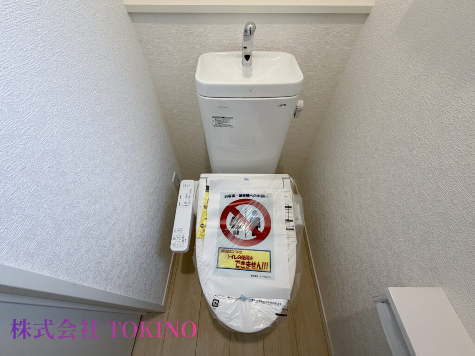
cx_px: 238
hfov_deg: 102.1
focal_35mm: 14
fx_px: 192
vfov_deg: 85.7
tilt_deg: -51.5
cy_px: 178
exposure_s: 1/121
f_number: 2.2
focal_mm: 2.22
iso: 200
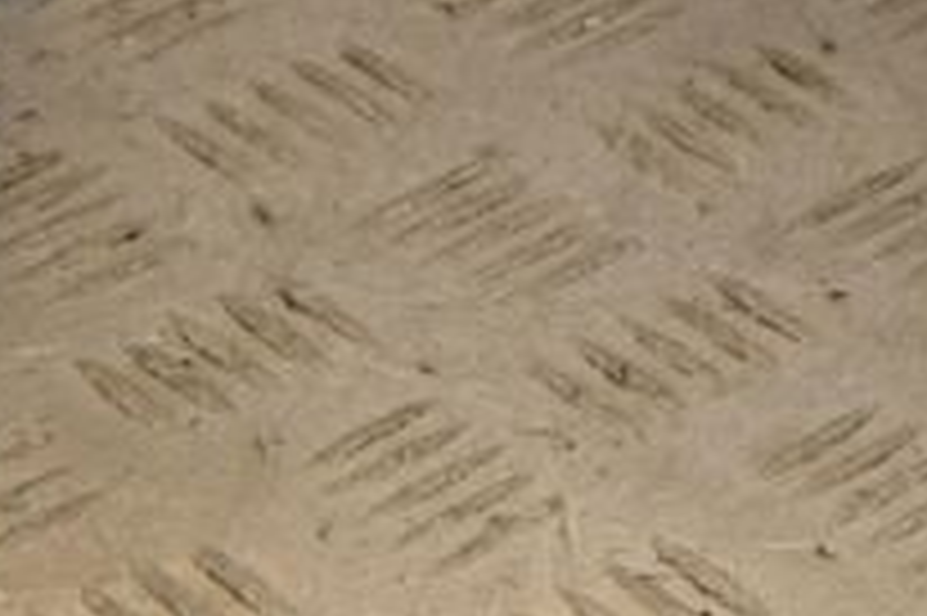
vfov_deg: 5.0
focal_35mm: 270
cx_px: 1377
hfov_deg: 7.5
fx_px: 6947
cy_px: -288
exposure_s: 1/200
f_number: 8
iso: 800
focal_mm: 58
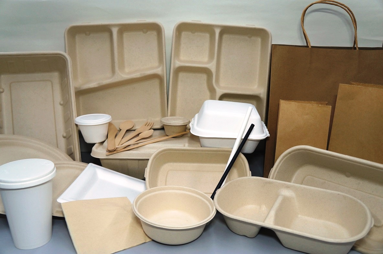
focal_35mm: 32
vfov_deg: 41.6
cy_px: 127
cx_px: 192
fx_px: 335
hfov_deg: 59.6
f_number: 4
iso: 250
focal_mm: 21
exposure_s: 1/160
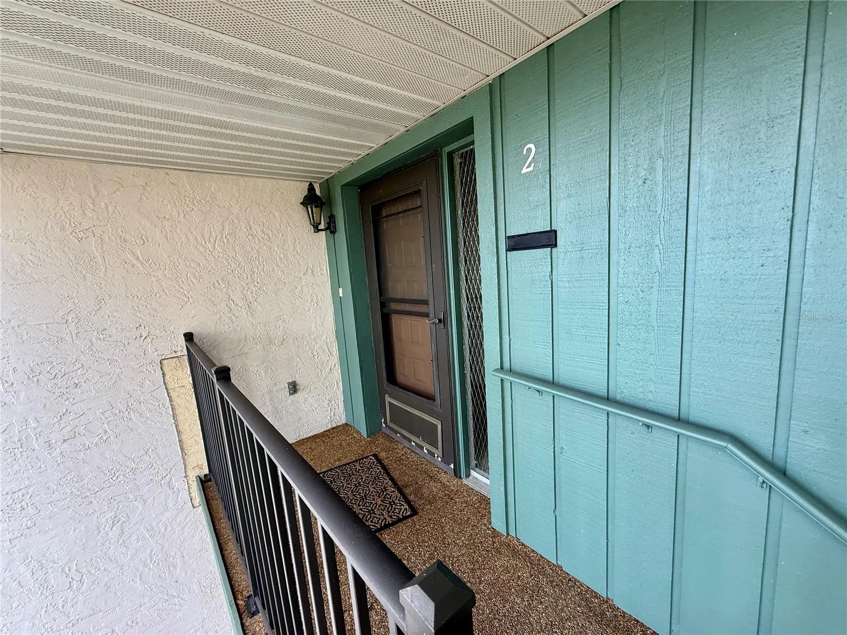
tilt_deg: -8.4
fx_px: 343
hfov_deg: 102.1
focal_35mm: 14
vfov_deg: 85.7
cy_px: 318
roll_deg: +4.2
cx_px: 424
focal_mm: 2.22
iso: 200
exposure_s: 1/99
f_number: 2.2
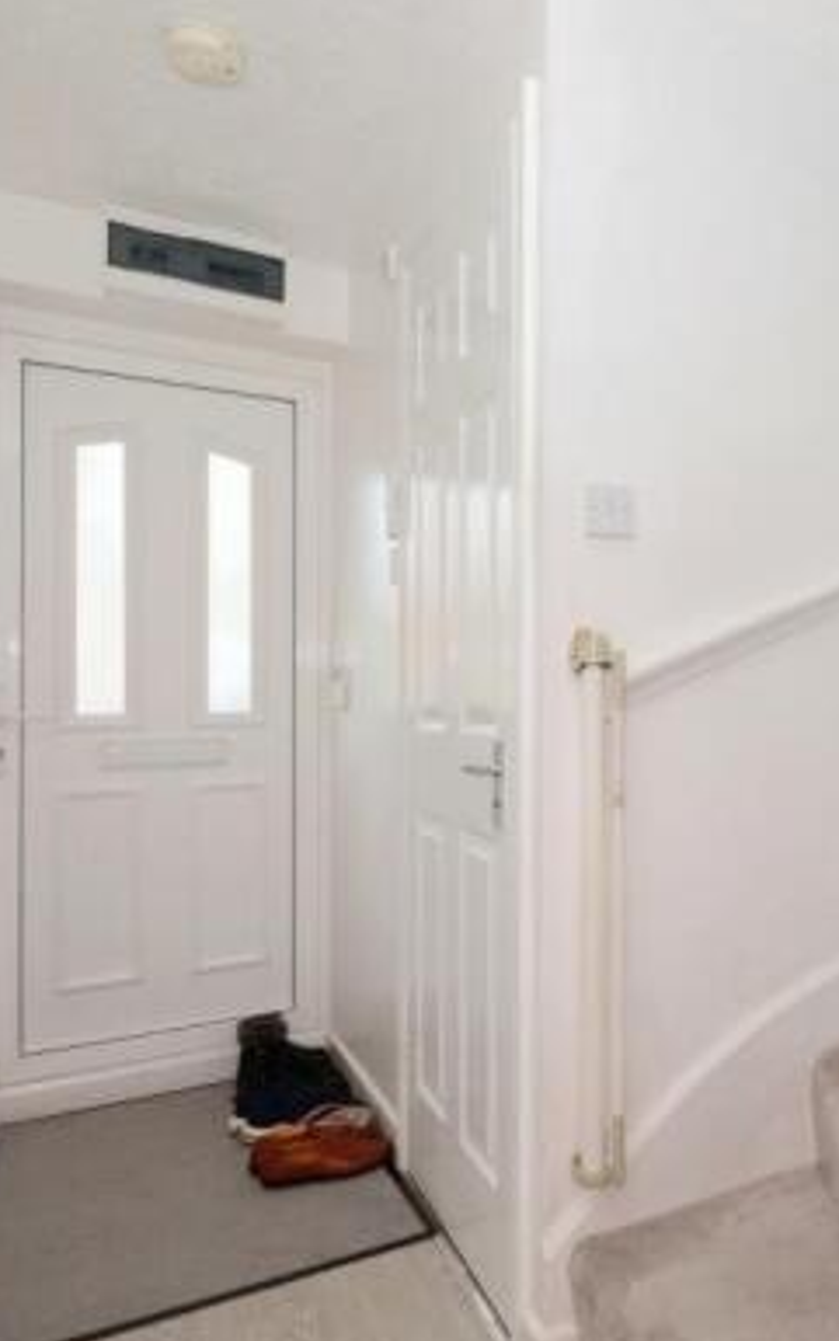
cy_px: 674
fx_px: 950
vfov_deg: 70.4
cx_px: 766
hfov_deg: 43.3
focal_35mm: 26
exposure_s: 1/25
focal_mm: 10
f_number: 13
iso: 400
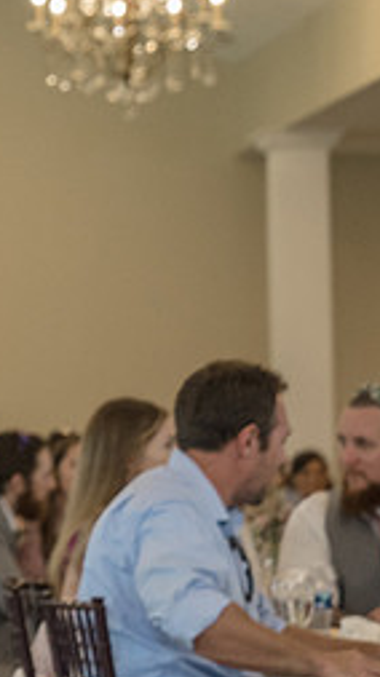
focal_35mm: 199
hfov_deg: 5.9
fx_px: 3571
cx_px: -430
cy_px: 179
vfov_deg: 10.8
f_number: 4
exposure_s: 1/250
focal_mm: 63
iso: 2000
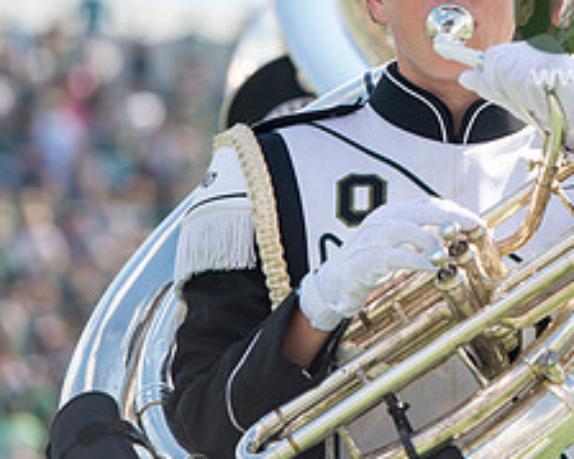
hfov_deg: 5.0
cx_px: 707
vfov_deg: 4.0
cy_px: -15
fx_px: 6606
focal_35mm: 389
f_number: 4.5
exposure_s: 1/1000
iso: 200
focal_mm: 160
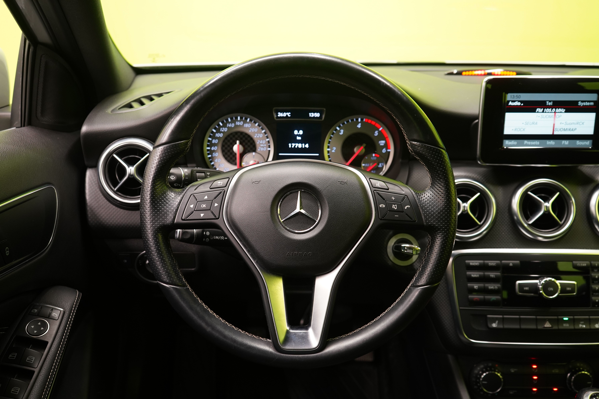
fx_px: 582
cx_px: 300
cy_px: 200
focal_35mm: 35
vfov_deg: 37.9
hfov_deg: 54.4
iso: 1250
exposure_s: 1/20
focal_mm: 35
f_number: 5
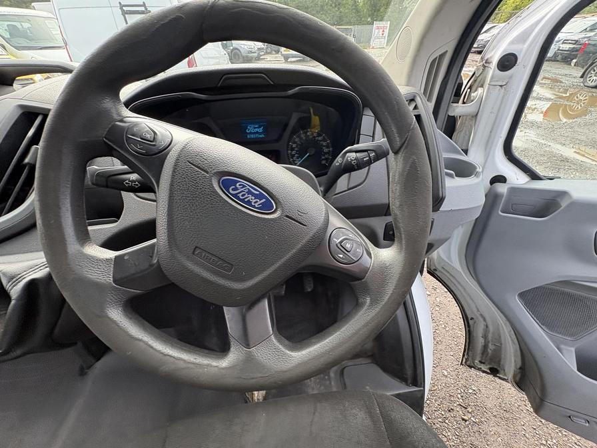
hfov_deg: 102.1
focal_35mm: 14
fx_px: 241
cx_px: 298
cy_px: 224
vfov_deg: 85.7
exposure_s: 1/140
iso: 80
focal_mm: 2.22
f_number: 2.2
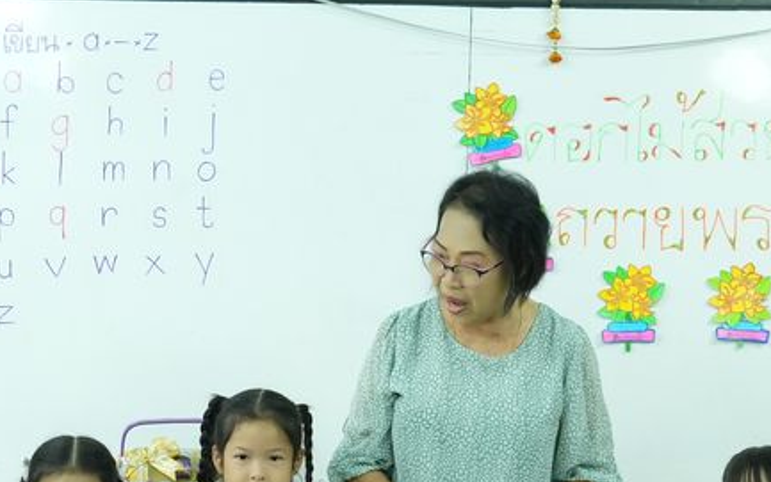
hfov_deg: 20.9
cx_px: 352
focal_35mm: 99
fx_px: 2088
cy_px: 471
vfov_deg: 13.0
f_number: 4
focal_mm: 25
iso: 2500
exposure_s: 1/80
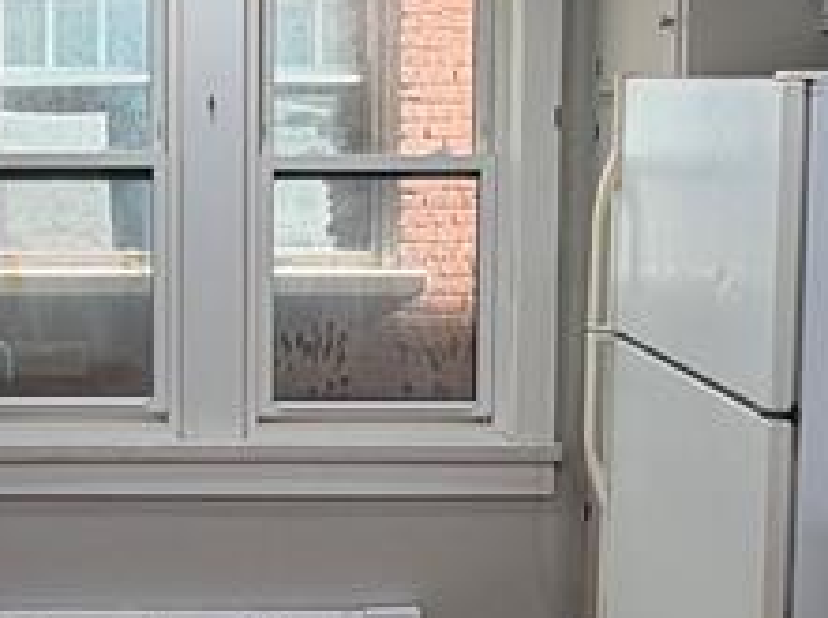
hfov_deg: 28.7
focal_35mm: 65
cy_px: 191
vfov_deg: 22.4
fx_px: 1552
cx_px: 82
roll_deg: +0.9
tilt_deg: -4.9
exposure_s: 1/120
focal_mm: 2.22
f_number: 2.2
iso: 160
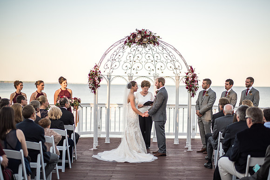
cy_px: 90
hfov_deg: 34.5
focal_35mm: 58
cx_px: 135
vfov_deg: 23.4
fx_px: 435
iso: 100
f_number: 1.4
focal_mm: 58
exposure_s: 1/4000
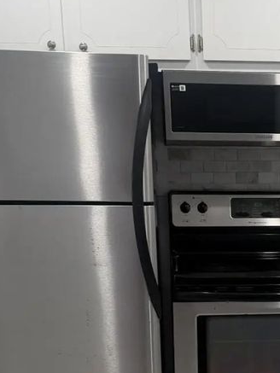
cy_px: 353
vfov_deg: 25.0
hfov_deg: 18.7
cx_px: 324
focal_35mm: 75
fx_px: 808
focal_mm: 6.76
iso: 125
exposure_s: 1/120
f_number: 1.78
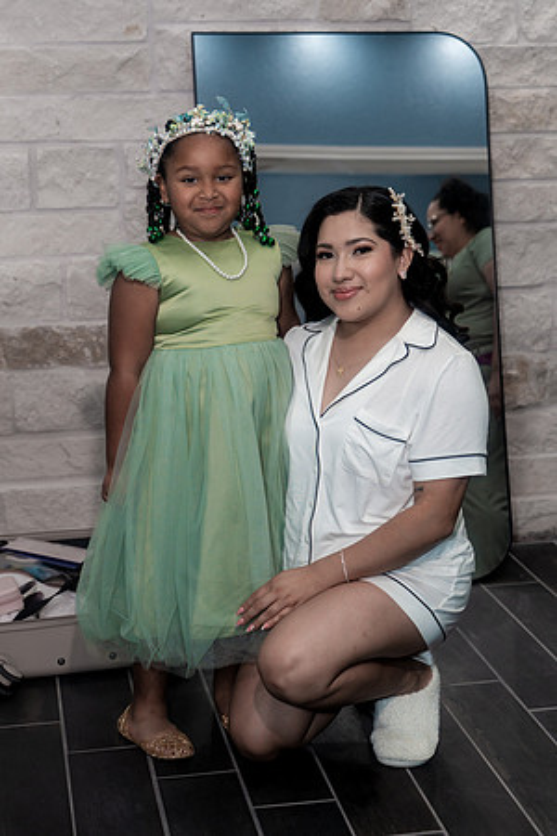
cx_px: 278
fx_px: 1416
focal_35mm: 61
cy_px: 418
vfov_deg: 32.9
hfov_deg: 22.3
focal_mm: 61
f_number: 4
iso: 1600
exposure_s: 1/250
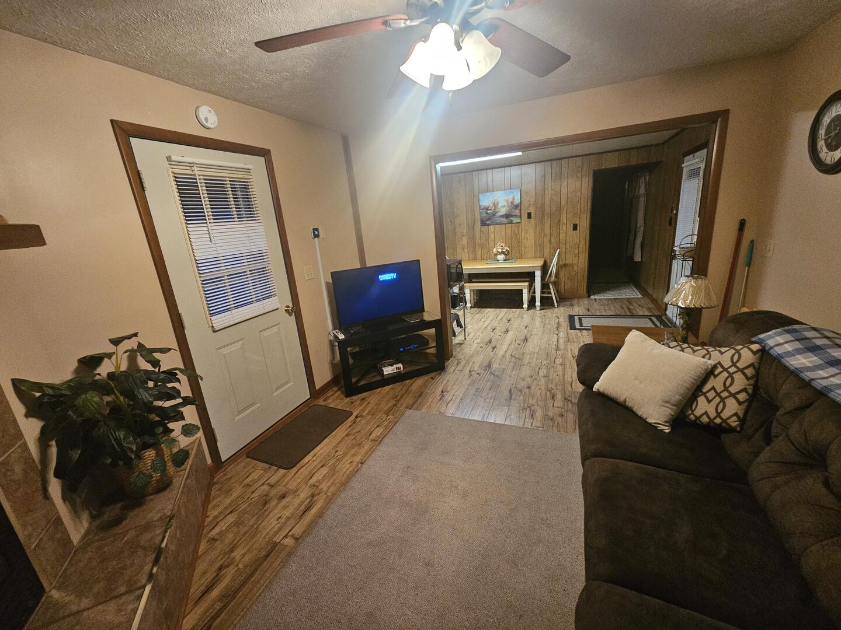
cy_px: 315
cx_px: 420
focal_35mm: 13
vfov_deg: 89.9
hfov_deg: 106.2
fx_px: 316
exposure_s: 1/30
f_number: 2.2
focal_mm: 2.2
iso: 640
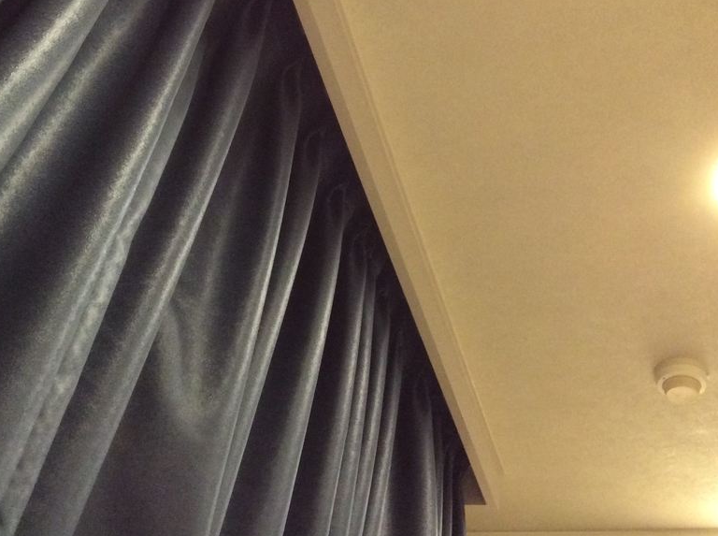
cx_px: 295
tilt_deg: +41.4
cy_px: 230
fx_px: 1035
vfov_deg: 29.0
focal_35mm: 50
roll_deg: -14.6
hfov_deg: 38.1
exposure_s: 1/20
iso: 250
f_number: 2.4
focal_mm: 3.3
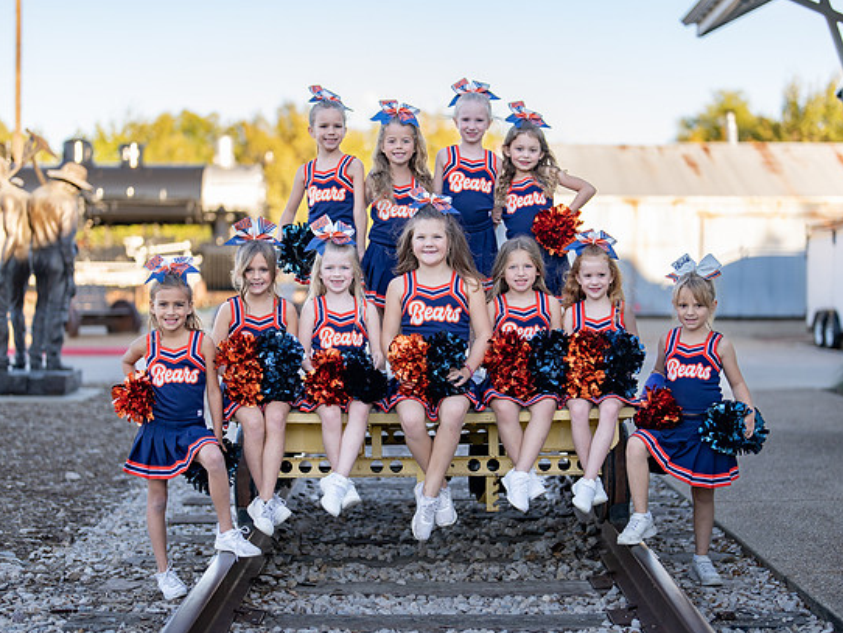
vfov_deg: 23.3
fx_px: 1535
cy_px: 339
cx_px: 455
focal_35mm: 63
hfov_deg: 30.7
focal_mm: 50
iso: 100
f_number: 1.2
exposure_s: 1/1250
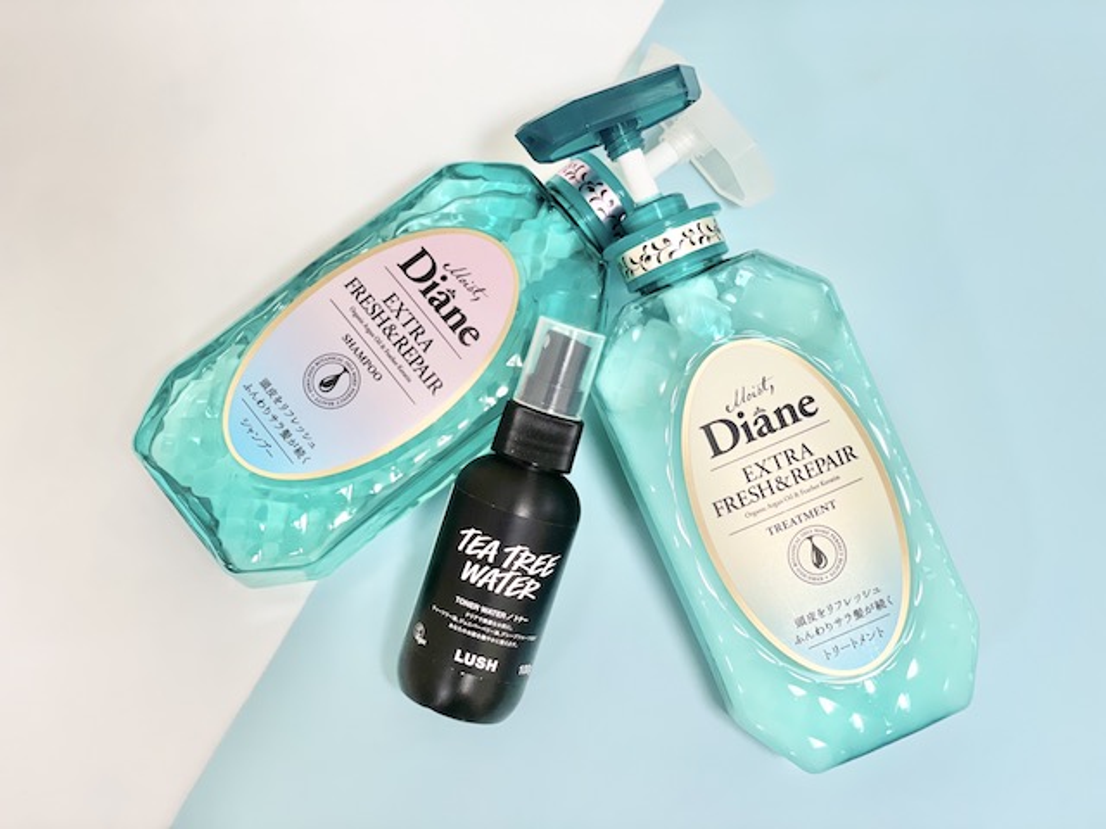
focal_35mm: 52
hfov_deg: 36.8
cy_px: 414
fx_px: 1661
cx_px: 553
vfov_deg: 28.0
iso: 160
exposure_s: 1/60
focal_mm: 6
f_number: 2
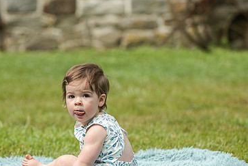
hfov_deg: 9.6
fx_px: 1482
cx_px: 76
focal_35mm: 215
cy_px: 91
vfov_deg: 6.4
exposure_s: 1/3200
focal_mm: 135
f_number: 4
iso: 400
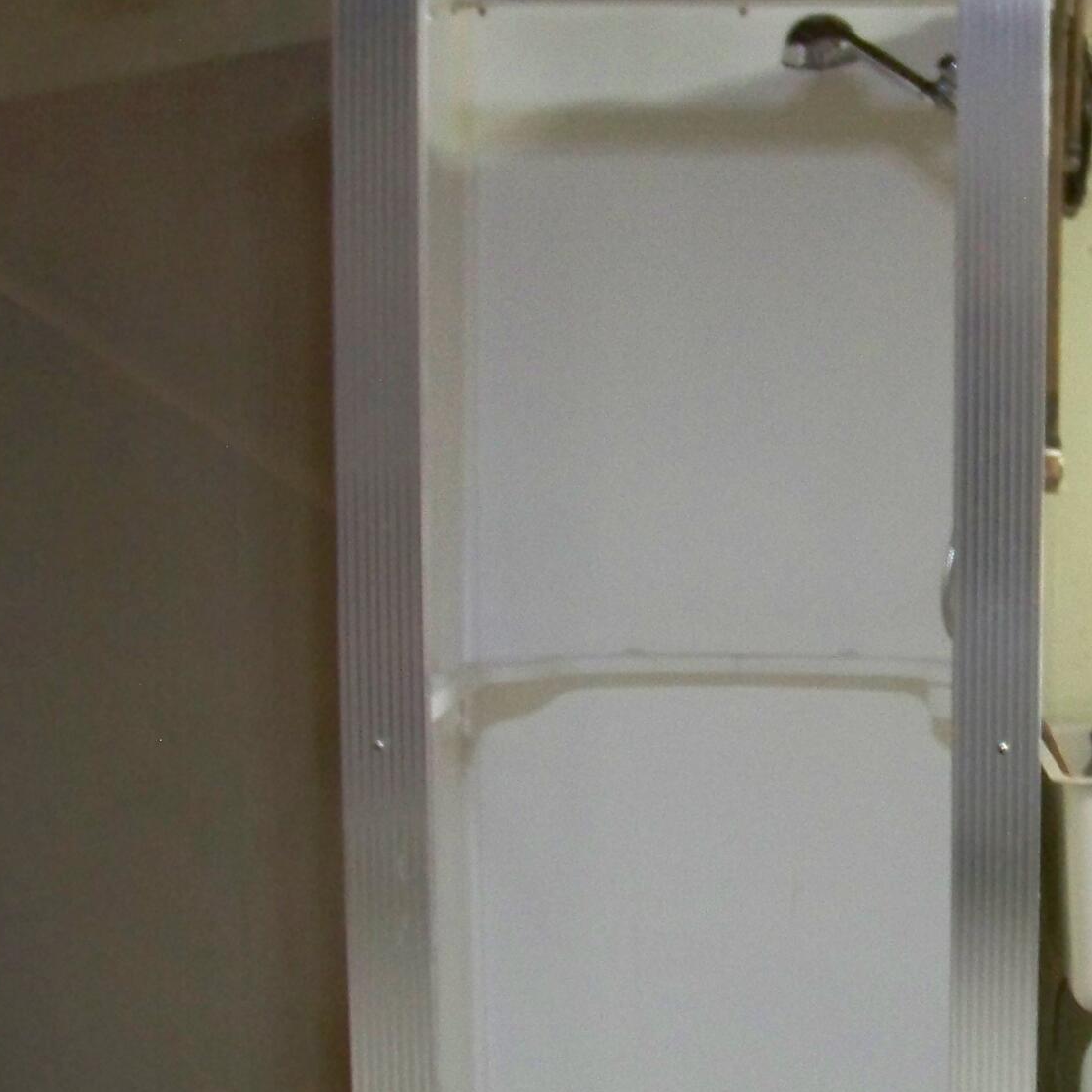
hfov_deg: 21.5
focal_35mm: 79
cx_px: 963
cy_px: 682
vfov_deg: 21.9
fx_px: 2820
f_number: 2.8
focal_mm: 5.85
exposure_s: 1/30
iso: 320
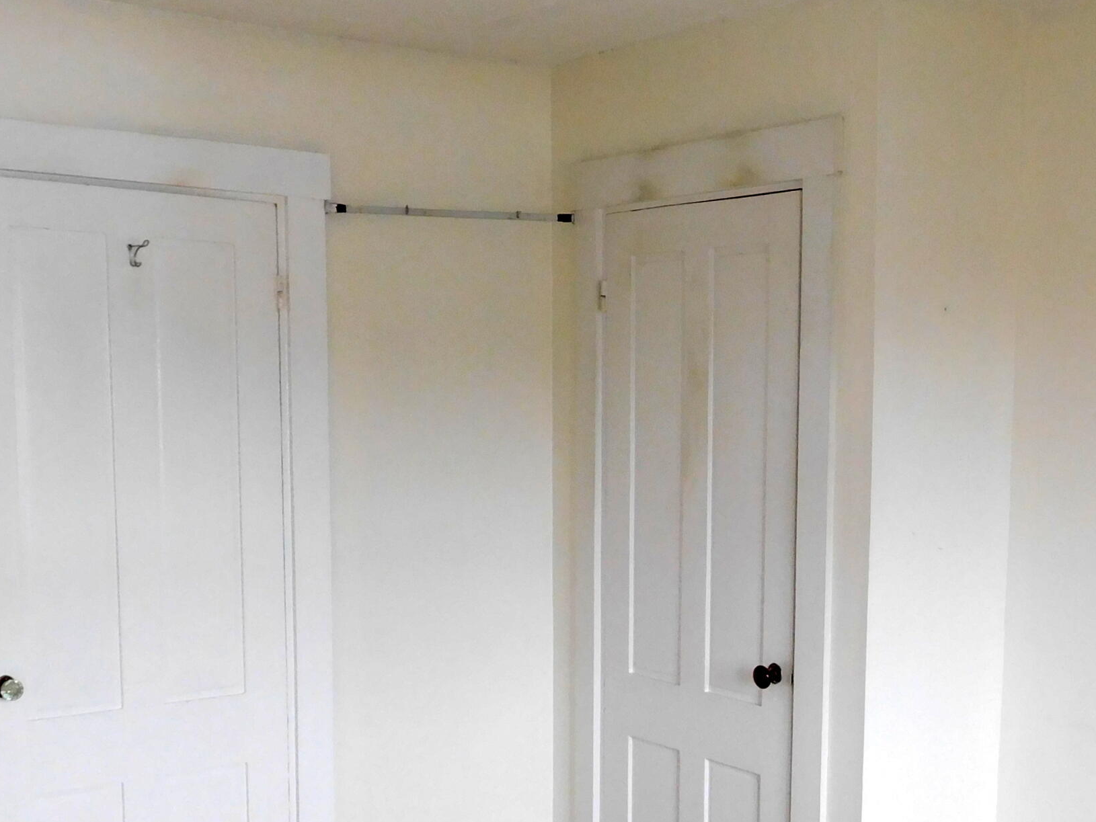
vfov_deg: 31.1
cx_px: 690
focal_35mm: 46
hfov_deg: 40.9
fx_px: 1457
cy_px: 593
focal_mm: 4.5
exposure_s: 1/30
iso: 320
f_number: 3.4
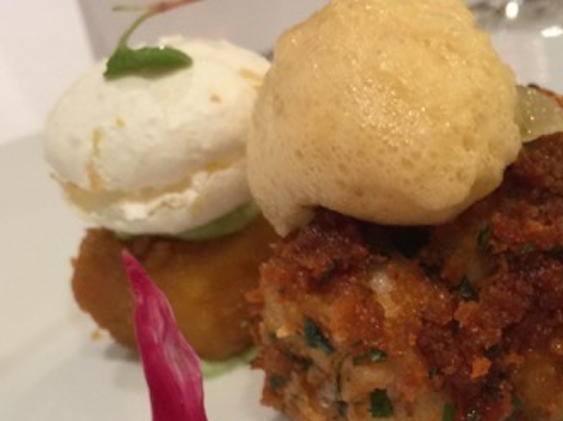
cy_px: 381
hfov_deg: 28.4
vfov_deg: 21.7
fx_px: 1073
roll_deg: +8.5
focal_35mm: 66
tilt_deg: -30.3
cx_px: 493
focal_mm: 4.15
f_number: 2.2
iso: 64
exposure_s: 1/15
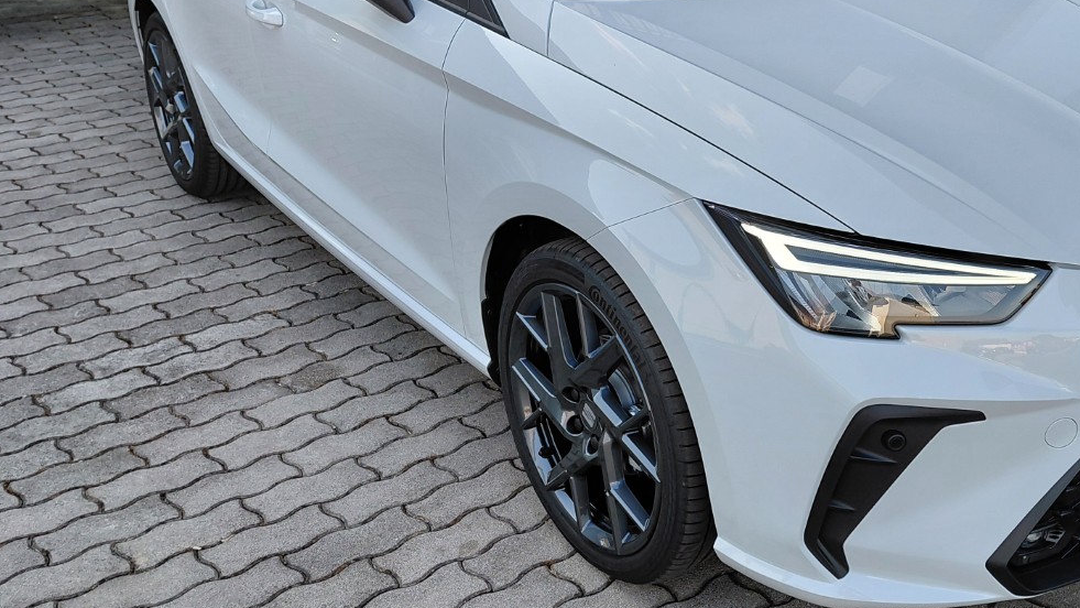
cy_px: 238
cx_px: 766
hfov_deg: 49.1
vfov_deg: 29.6
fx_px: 1146
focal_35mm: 40
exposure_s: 1/598
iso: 50
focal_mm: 4.69
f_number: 1.8
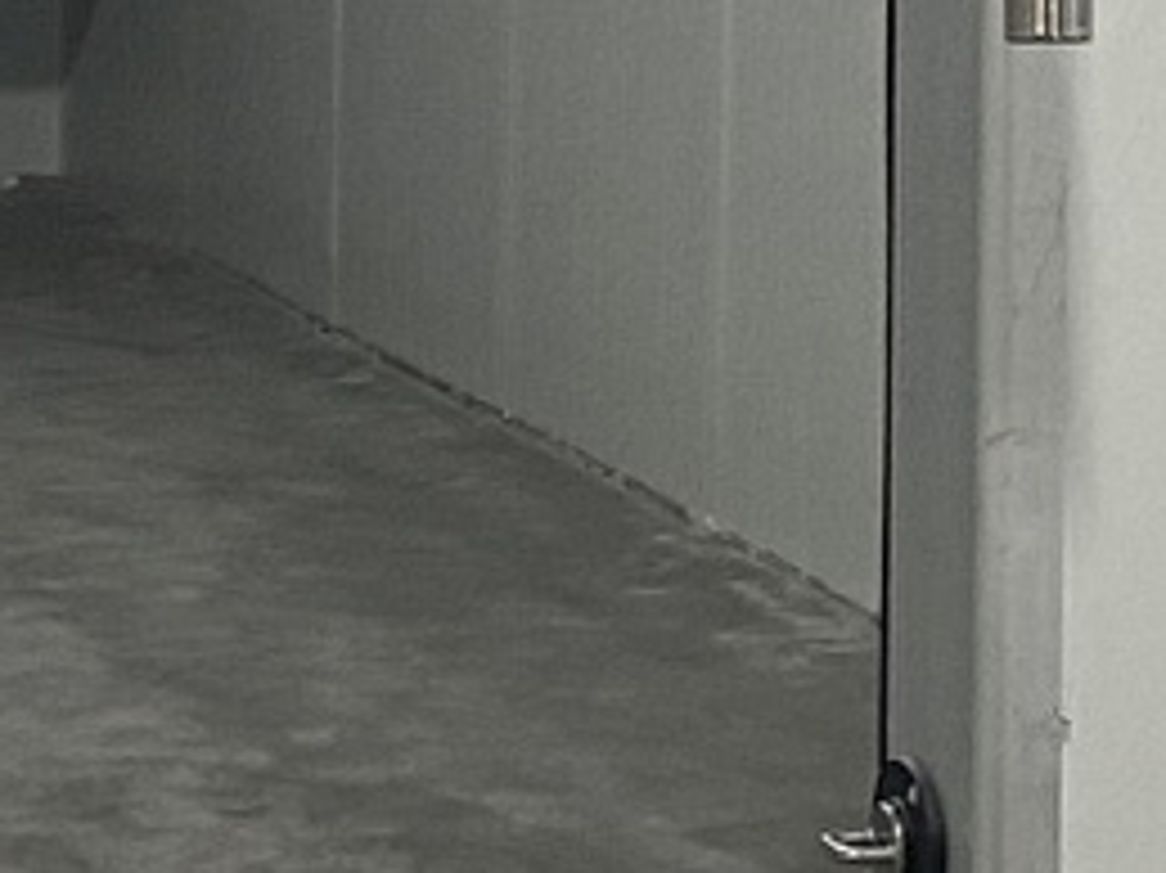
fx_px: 6498
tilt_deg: -2.6
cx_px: -122
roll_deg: -0.9
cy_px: -328
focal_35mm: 193
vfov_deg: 7.6
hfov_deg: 10.1
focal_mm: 4.25
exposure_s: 1/60
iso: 160
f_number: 1.8
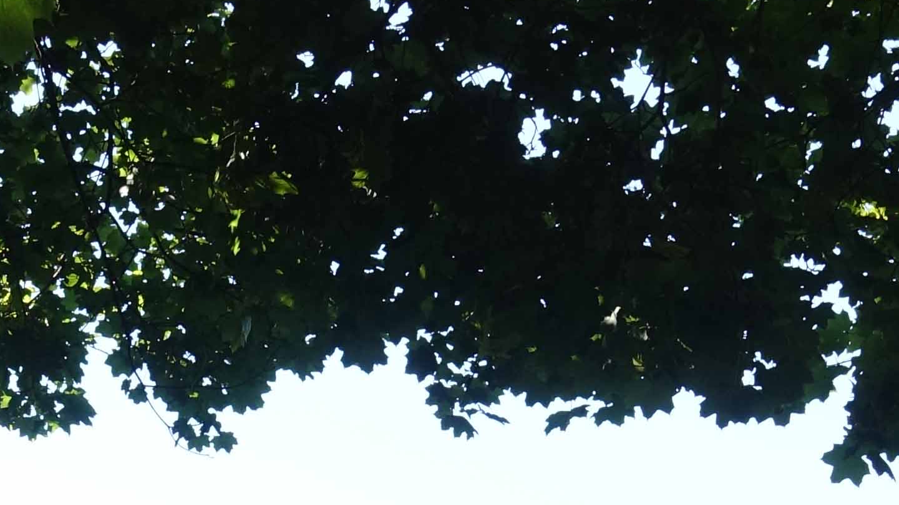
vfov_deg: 6.4
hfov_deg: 11.7
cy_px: 1118
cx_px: 56
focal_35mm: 183
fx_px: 4362
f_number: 5.6
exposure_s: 1/125
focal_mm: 16.84
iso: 125
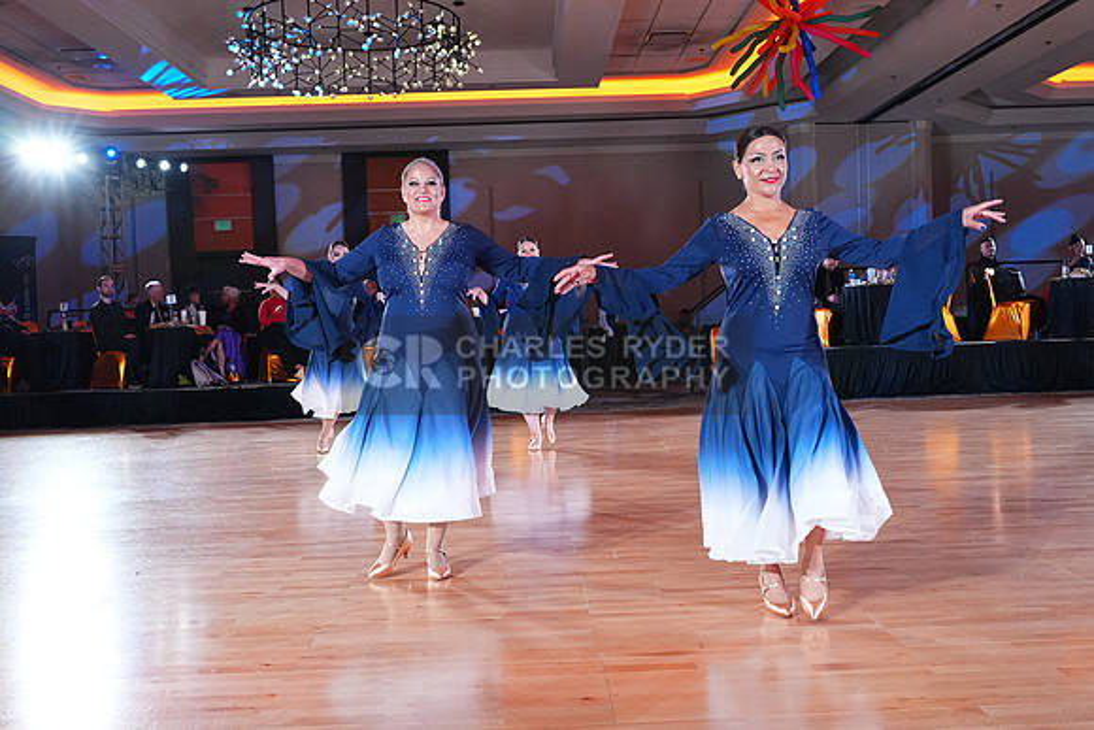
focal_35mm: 34
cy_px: 365
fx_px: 1033
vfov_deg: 38.9
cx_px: 547
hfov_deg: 55.8
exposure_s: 1/400
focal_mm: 34
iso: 5000
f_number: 4.5
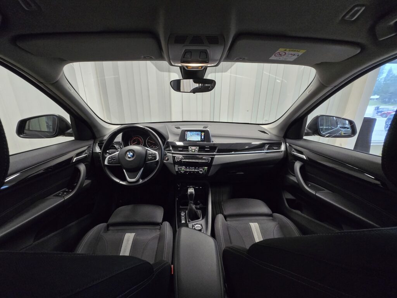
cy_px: 149
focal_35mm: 13
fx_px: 149
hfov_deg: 106.2
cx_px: 198
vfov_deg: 89.9
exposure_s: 1/50.6
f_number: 2.2
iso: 320
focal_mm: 1.7
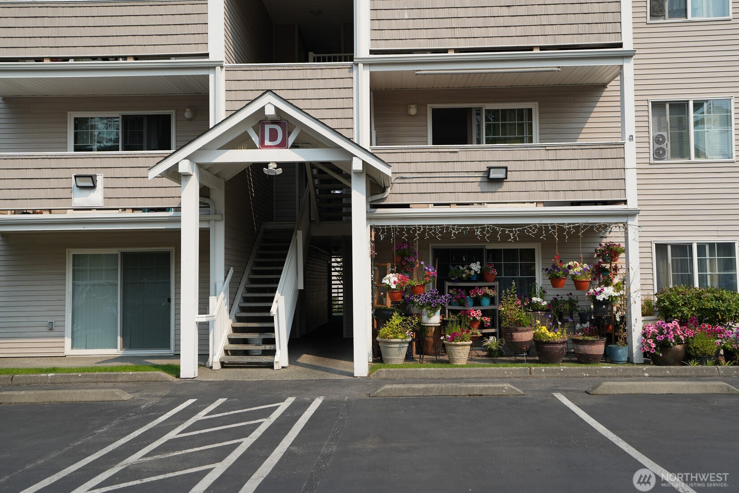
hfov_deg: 53.1
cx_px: 362
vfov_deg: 36.9
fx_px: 739
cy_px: 244
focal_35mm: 36
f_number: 6.3
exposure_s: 1/400
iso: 100
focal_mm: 35
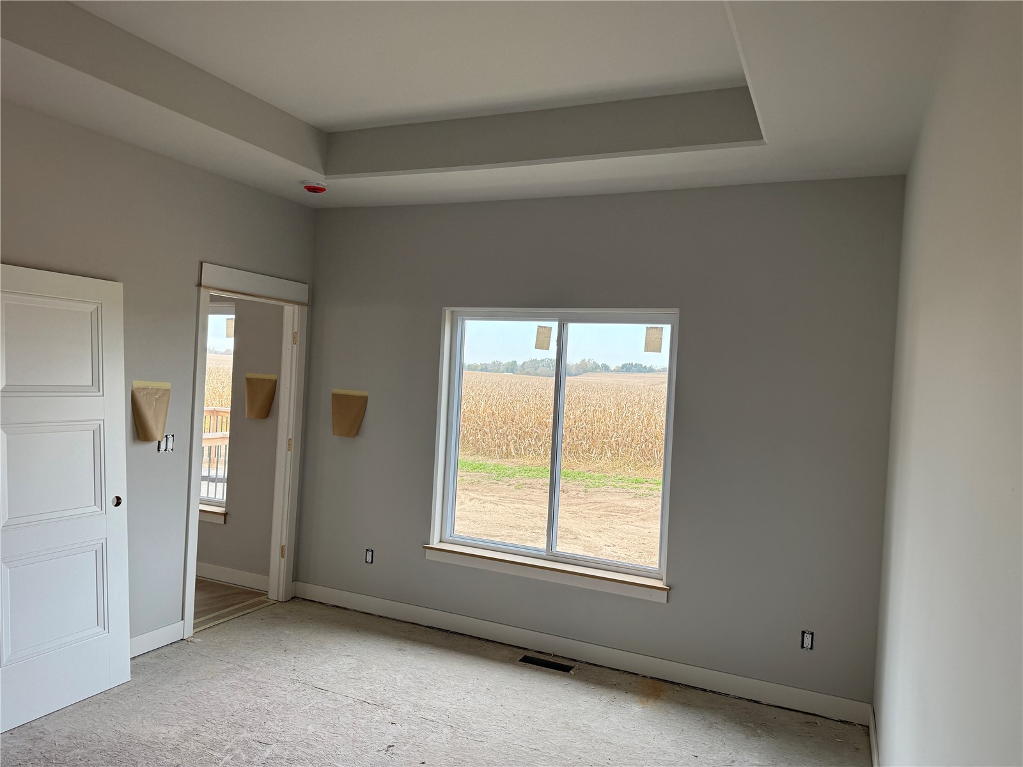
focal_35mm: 24
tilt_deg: +1.1
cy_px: 384
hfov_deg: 71.6
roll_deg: -5.0
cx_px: 512
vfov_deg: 56.8
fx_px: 709
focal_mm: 6.76
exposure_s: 1/230
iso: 80
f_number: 1.78
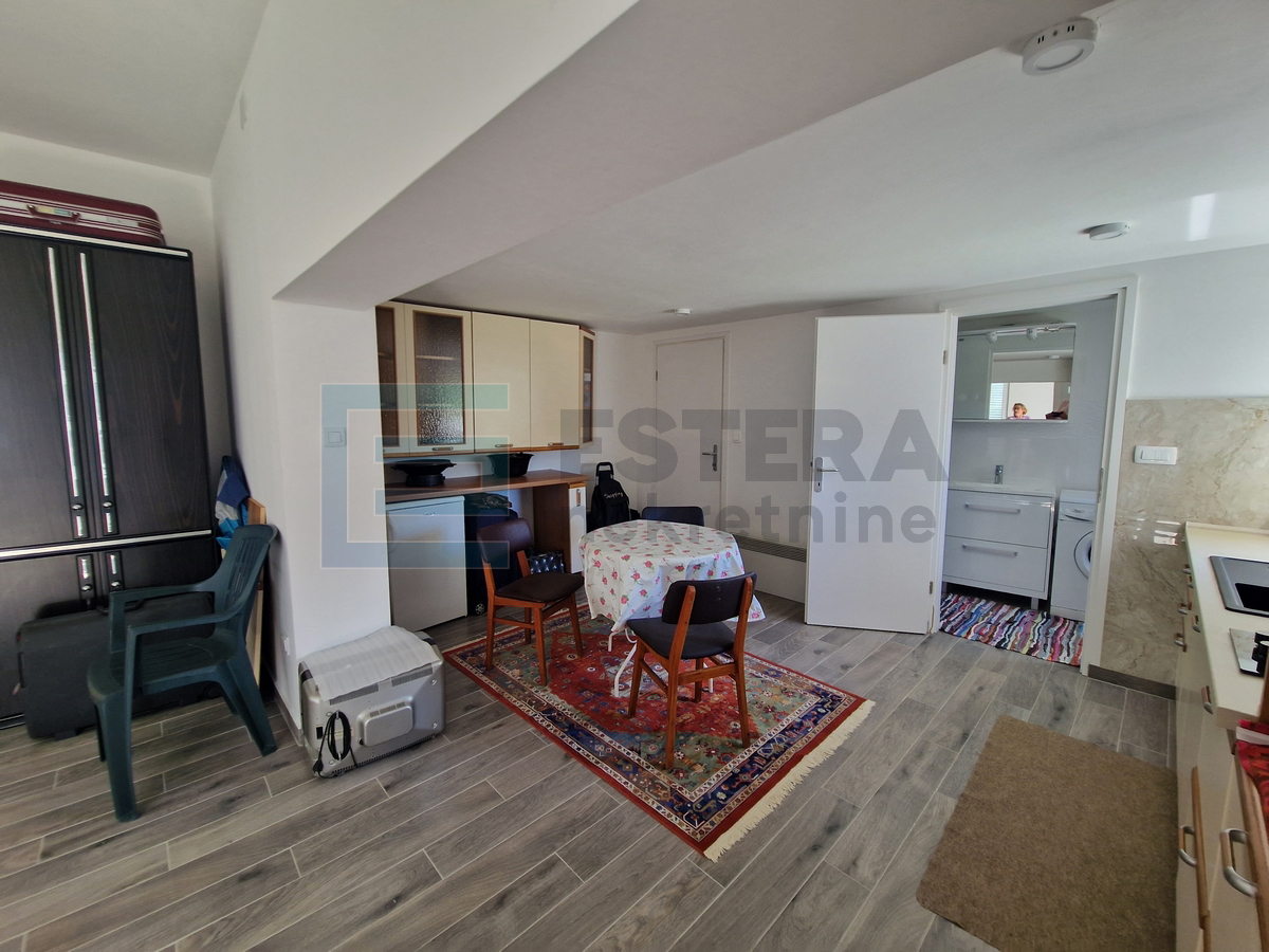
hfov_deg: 106.2
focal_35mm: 13
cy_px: 476
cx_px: 634
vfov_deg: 89.9
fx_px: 477
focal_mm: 2.2
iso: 80
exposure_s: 1/50
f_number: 2.2
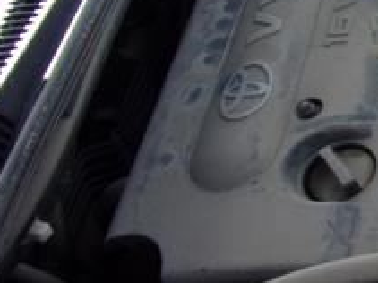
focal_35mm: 91
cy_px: 81
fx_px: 993
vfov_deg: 16.2
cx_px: 677
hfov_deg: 17.5
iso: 80
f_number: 3.3
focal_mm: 4.3
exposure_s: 1/340
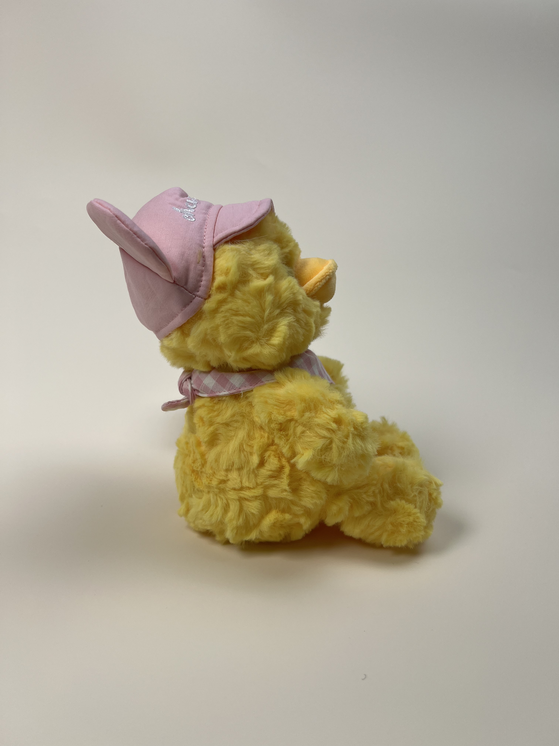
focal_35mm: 26
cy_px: 373
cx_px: 280
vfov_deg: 67.3
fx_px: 560
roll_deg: -0.9
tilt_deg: -17.6
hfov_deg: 53.1
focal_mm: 5.7
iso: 64
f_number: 1.5
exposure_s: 1/1361
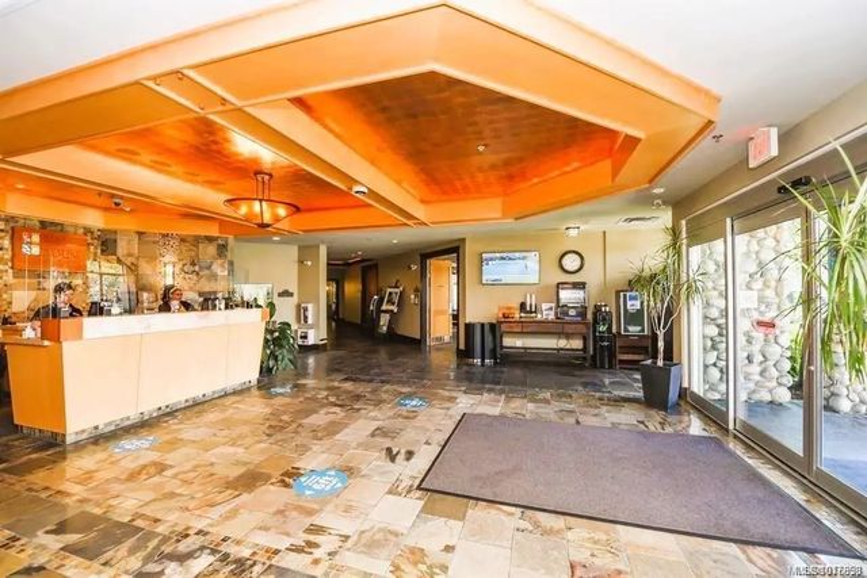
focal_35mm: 14
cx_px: 434
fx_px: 337
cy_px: 289
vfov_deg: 81.2
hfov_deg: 104.2
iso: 640
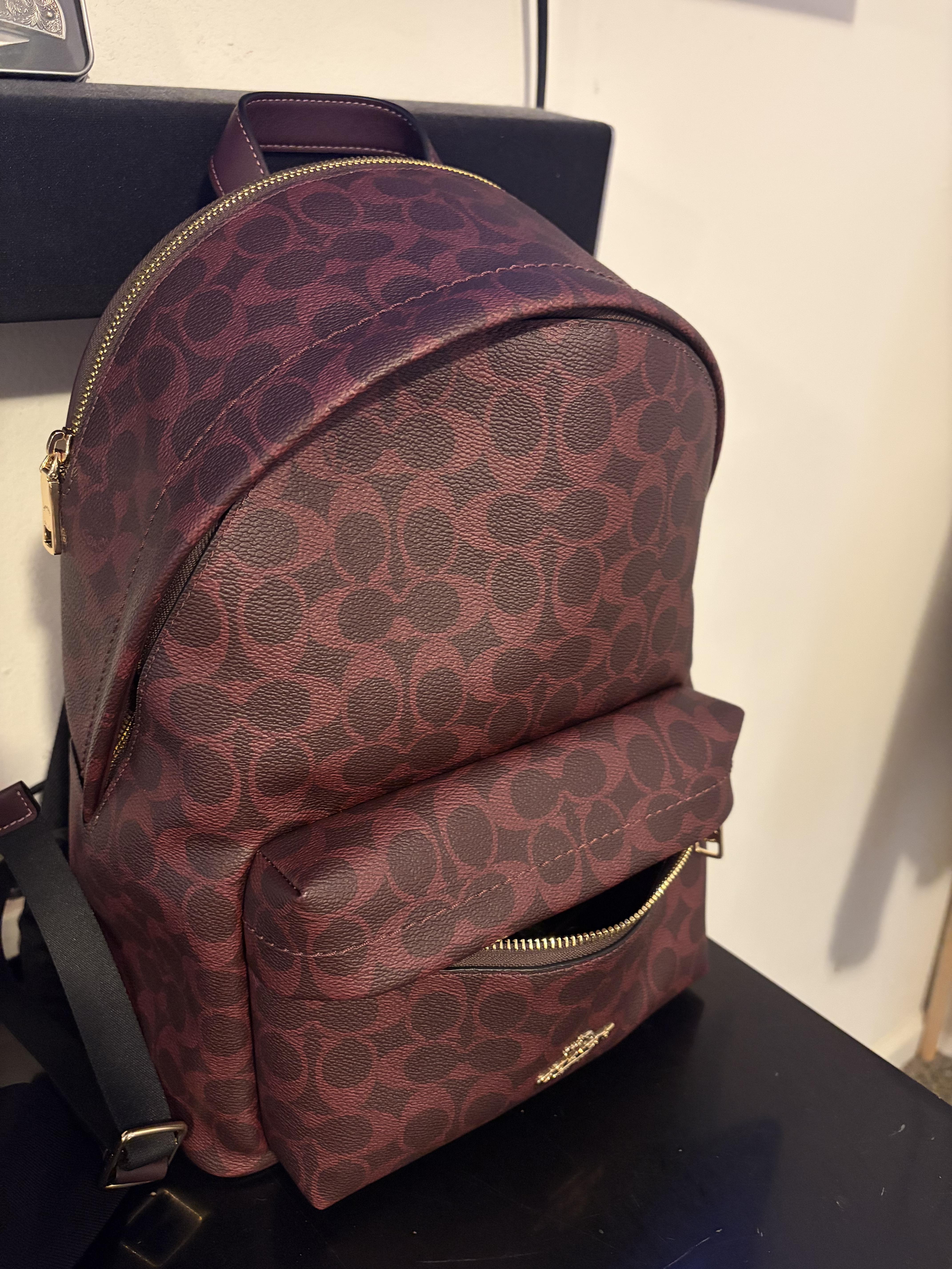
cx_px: 476
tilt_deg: -23.4
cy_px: 634
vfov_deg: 67.3
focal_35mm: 26
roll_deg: +0.2
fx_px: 953
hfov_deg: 53.1
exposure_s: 1/30
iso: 640
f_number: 1.6
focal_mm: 5.96
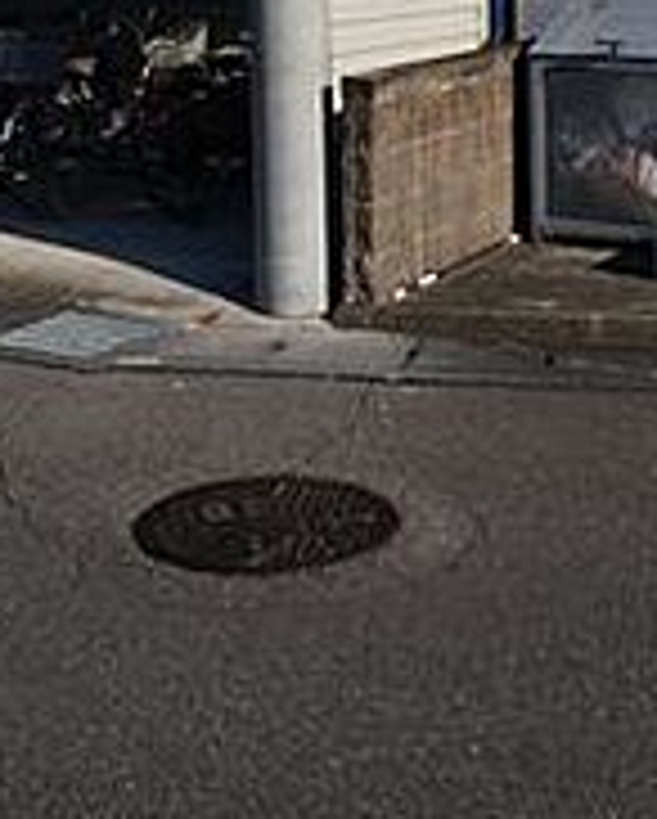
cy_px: -63
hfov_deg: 19.4
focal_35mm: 79
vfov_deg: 22.8
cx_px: 405
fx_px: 1917
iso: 100
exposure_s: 1/60
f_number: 14
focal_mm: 16
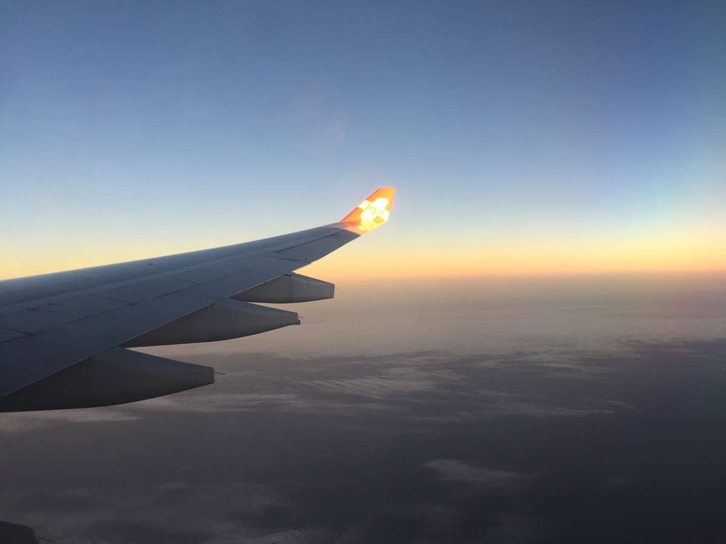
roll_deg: +2.0
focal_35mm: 29
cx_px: 363
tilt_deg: -0.6
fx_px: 608
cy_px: 272
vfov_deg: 48.2
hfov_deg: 61.7
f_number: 2.2
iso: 40
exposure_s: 1/120
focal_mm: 4.15
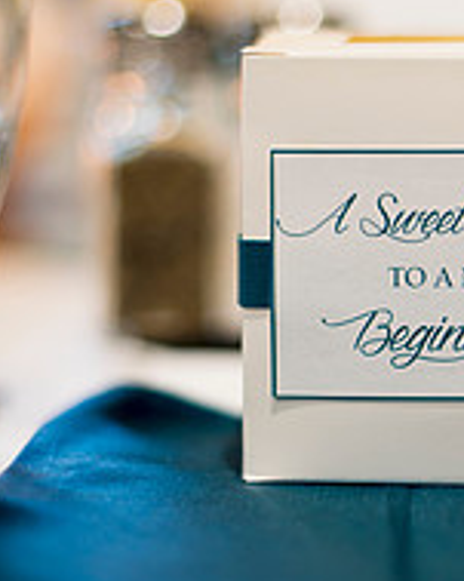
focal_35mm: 112
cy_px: 283
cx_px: 446
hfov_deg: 13.6
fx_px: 1924
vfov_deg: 17.2
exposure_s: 1/100
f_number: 1.6
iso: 250
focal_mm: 50
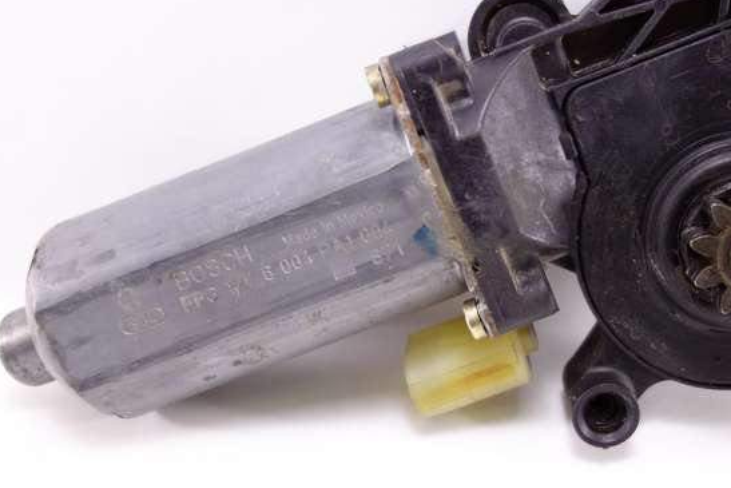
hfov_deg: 45.5
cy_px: 208
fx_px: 853
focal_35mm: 42
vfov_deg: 31.9
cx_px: 498
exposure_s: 1/60
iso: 125
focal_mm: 10.4
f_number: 1.8
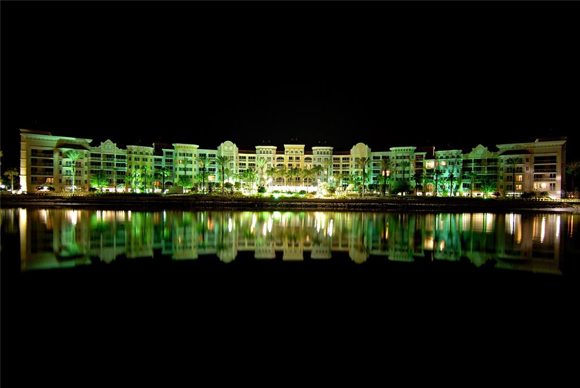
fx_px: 290
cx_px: 290
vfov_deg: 67.5
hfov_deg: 89.9
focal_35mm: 18
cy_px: 194
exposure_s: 15
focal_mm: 12
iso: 100
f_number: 4
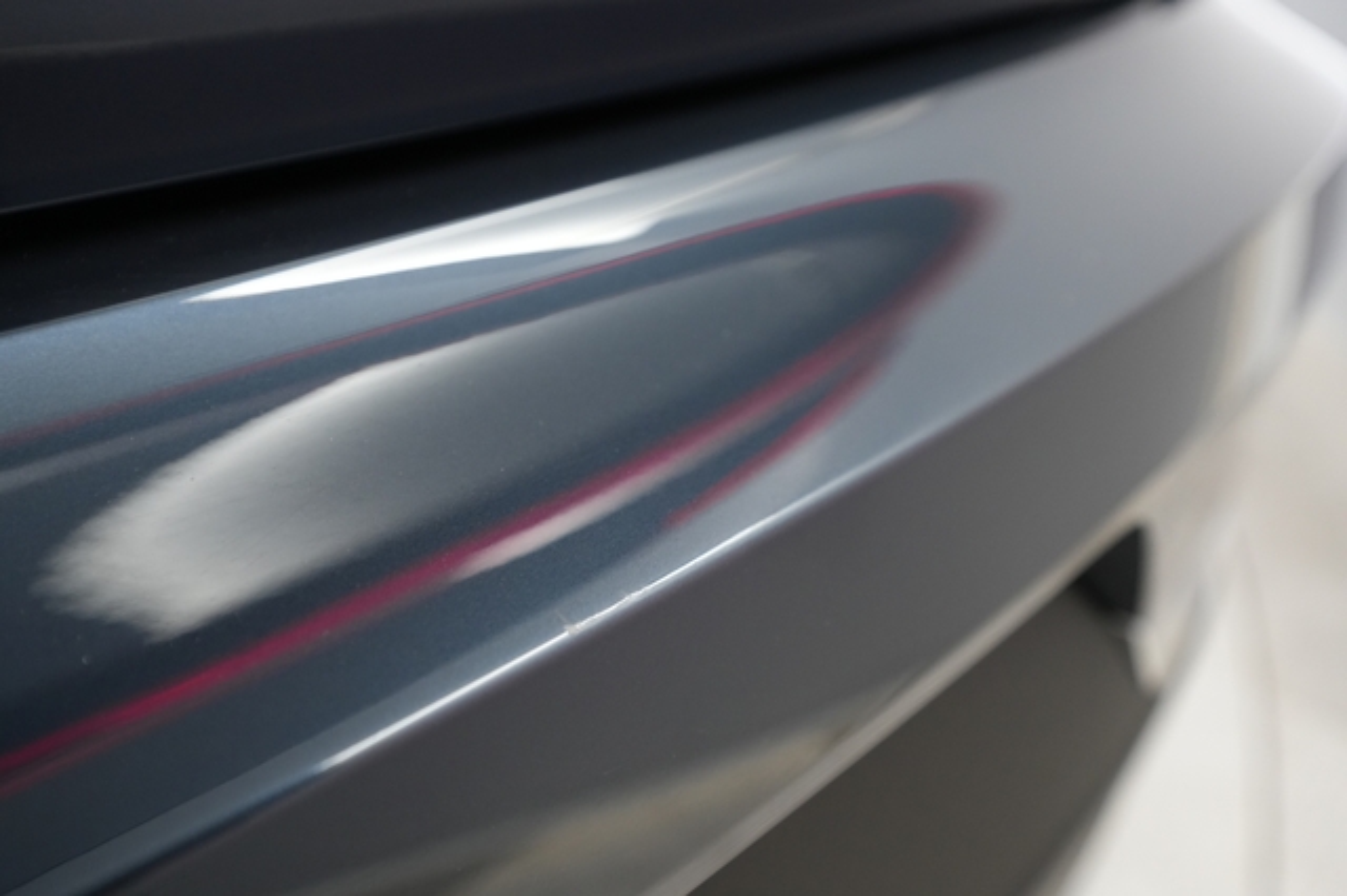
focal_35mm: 28
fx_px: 1047
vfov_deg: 46.4
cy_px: 448
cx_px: 674
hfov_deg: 65.5
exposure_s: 1/100
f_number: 4.5
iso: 3200
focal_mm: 28
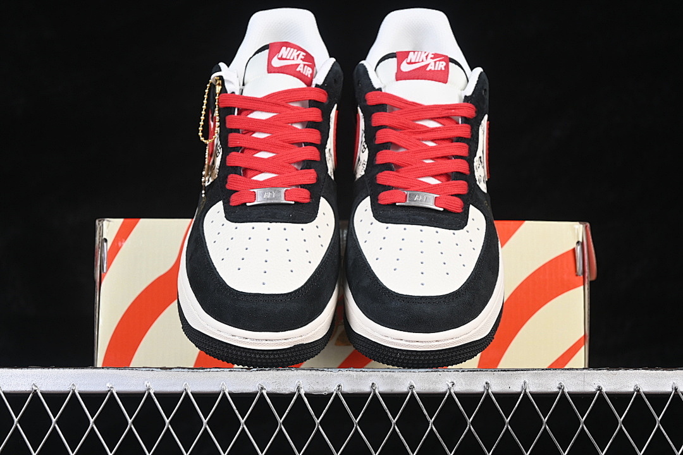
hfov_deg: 27.0
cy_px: 228
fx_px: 1423
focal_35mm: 75
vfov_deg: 18.2
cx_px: 342
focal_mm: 50
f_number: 6.3
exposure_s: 1/60
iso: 160
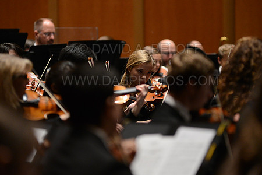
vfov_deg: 5.3
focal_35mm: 258
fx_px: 1878
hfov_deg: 8.0
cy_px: 70
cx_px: 141
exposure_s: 1/250
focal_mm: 200
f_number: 2.8
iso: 3200
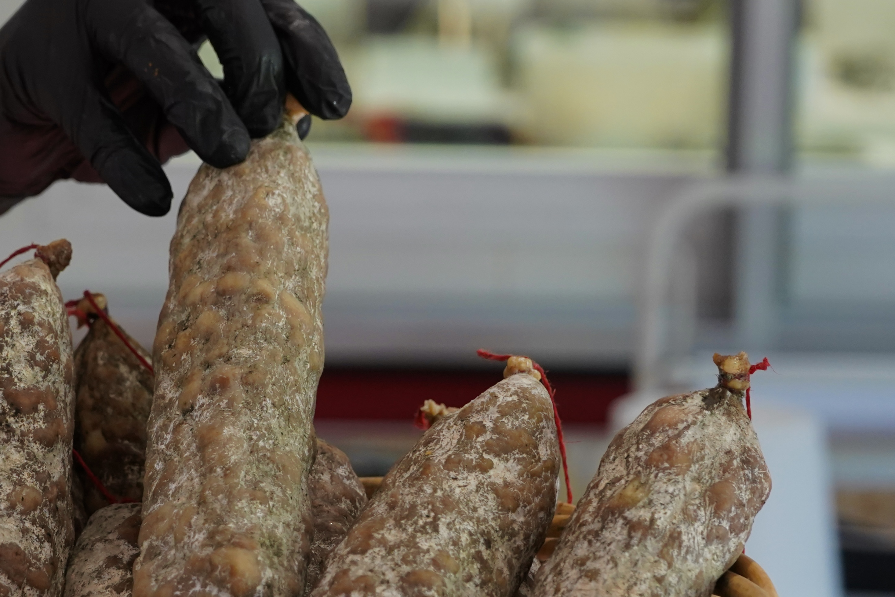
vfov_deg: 11.6
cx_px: 209
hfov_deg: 17.2
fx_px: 2933
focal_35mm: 118
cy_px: 415
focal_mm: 70
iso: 2000
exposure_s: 1/160
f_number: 5.6
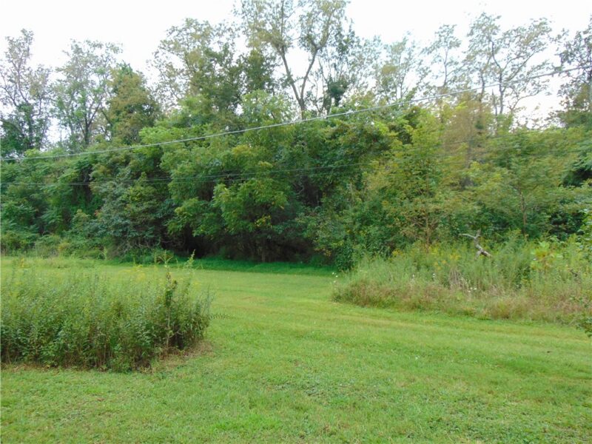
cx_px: 296
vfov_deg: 54.9
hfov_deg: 69.4
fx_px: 428
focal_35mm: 25
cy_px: 222
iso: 80
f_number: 3
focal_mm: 4.5
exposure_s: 1/40
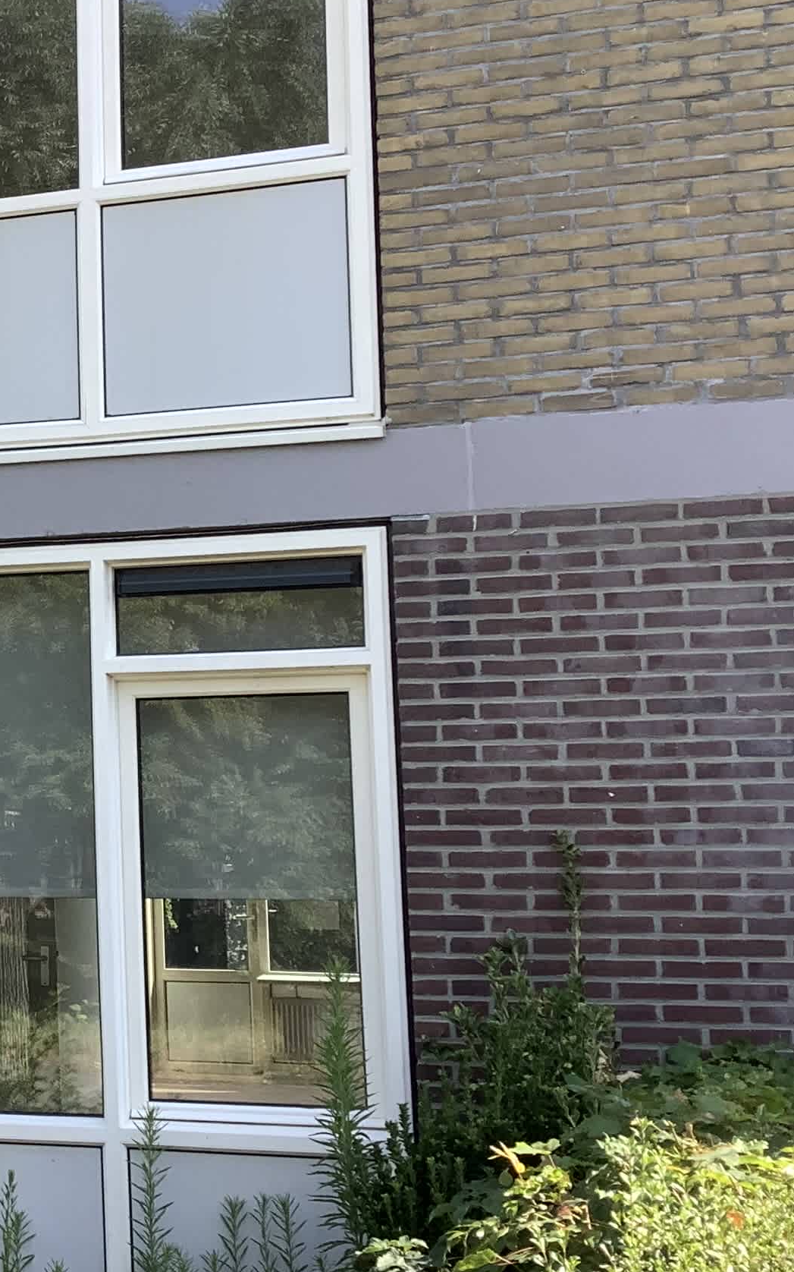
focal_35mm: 64
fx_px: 2217
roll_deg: +0.0
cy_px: 593
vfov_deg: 32.0
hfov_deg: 18.9
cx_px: -232
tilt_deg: +6.1
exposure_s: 1/334
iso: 25
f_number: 2.4
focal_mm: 3.3
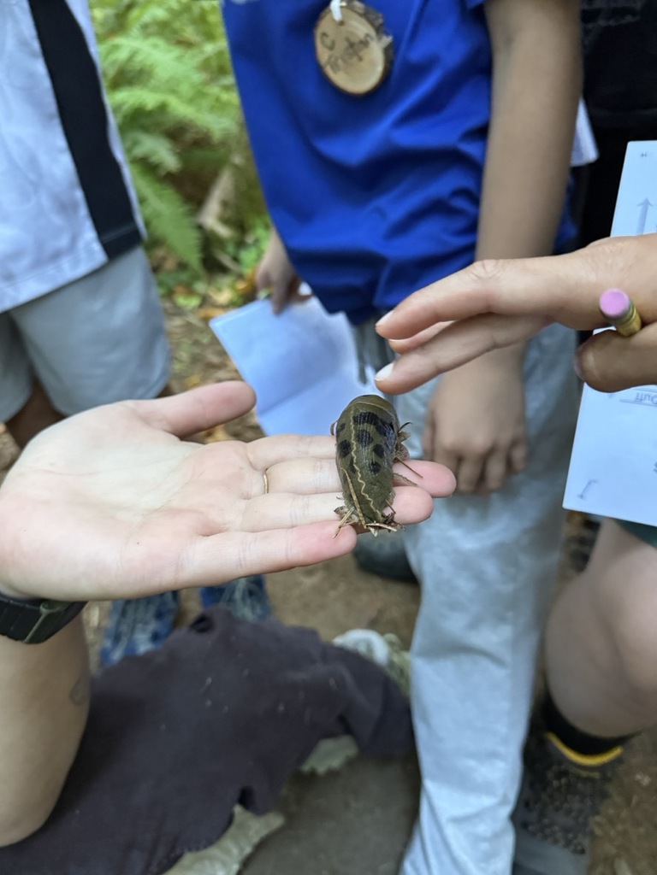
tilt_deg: -40.2
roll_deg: +10.2
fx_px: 607
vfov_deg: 71.6
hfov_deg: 56.8
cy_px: 438
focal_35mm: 24
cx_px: 328
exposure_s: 1/60
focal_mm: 6.76
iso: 800
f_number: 1.78
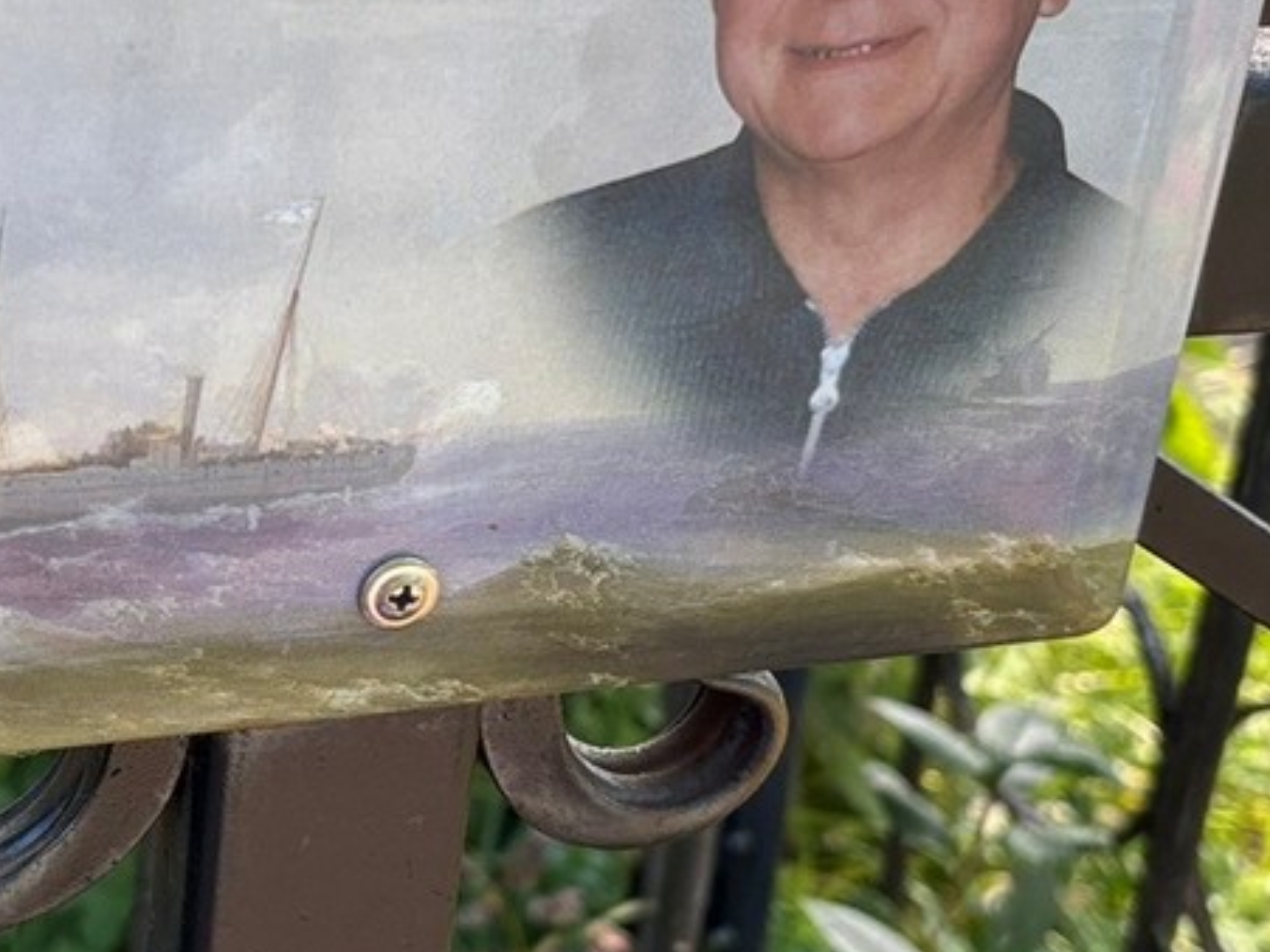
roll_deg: -4.9
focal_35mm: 83
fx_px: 3044
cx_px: 335
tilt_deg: -28.1
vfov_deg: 17.7
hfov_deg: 23.4
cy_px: 327
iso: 50
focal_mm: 5.96
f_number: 1.6
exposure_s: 1/456
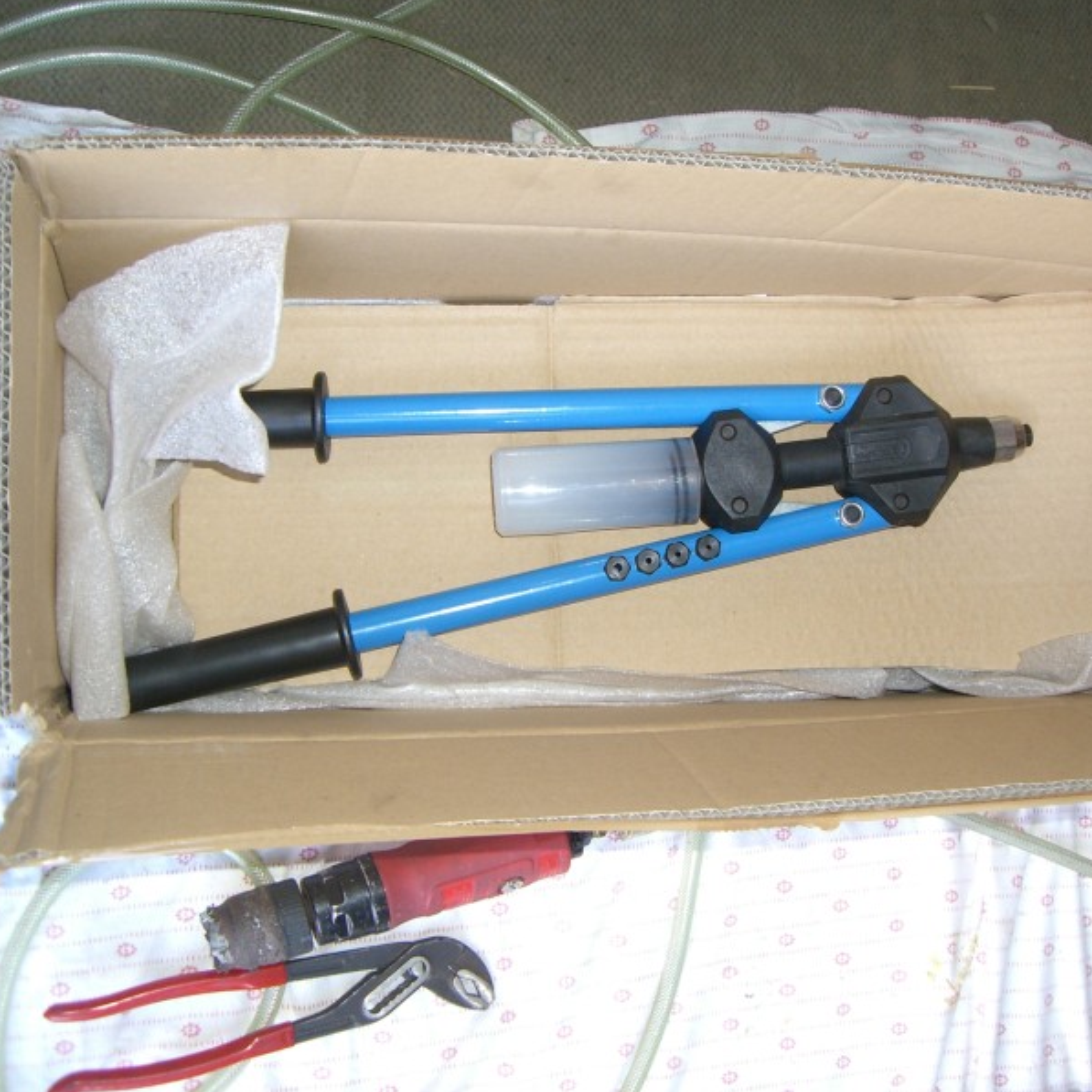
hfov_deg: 37.5
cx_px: 635
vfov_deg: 37.6
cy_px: 545
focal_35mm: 45
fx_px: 1606
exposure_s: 1/80
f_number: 2.7
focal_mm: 6.2
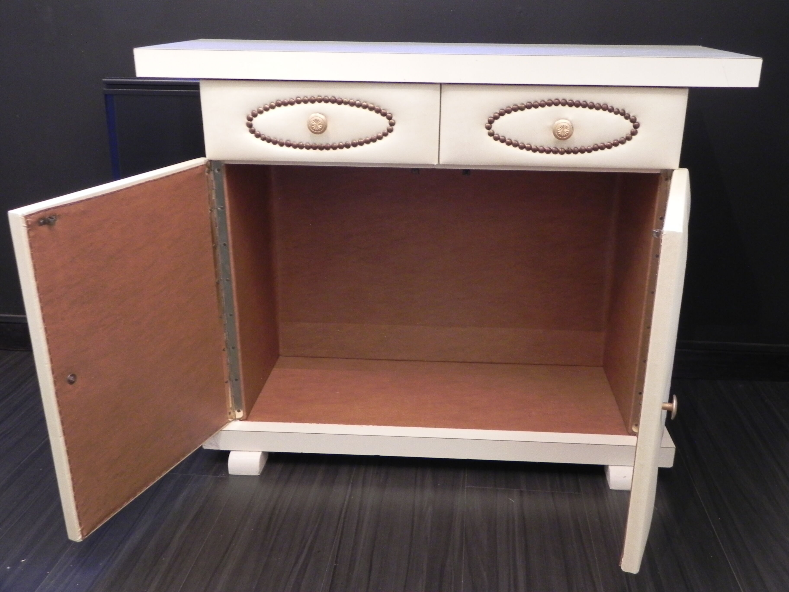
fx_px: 752
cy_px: 296
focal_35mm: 33
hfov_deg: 55.4
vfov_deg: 42.9
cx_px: 394
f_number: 2.8
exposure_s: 1/5
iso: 400
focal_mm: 5.9
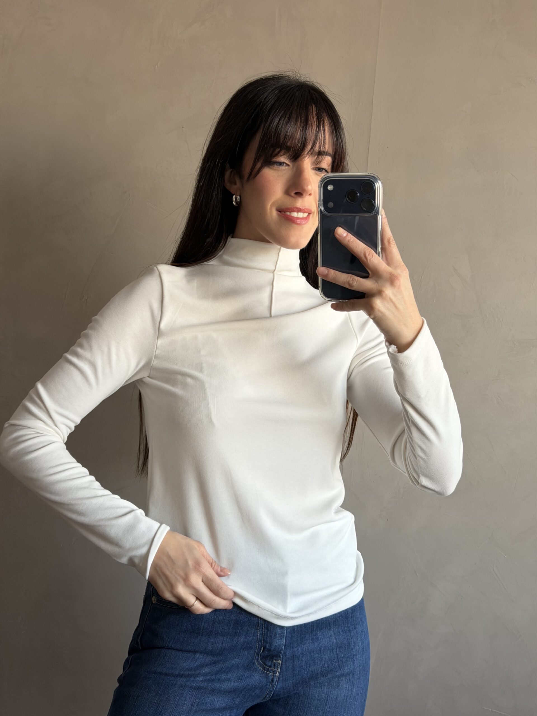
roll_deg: -3.7
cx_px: 268
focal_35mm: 48
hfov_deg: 30.3
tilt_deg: -14.9
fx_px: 993
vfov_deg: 39.7
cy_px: 358
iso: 200
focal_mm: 6.76
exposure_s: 1/60
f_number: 1.78
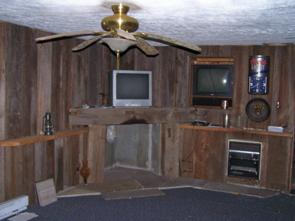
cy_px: 110
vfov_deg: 36.0
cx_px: 148
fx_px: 341
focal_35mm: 40
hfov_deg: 46.8
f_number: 2.8
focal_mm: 6.7
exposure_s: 1/60
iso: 140
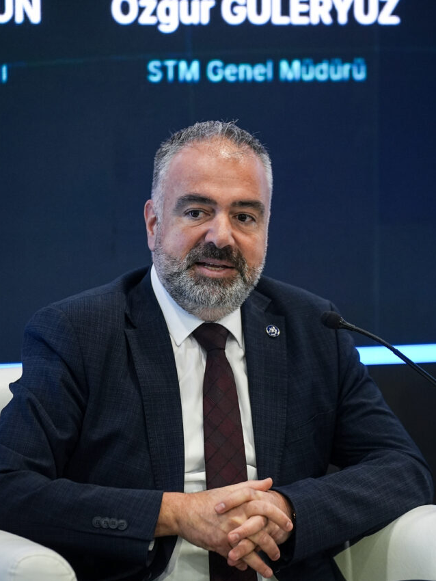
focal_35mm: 207
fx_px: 3475
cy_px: 291
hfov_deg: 7.2
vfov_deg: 9.6
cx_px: 247
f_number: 2.8
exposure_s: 1/200
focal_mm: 143
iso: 1000
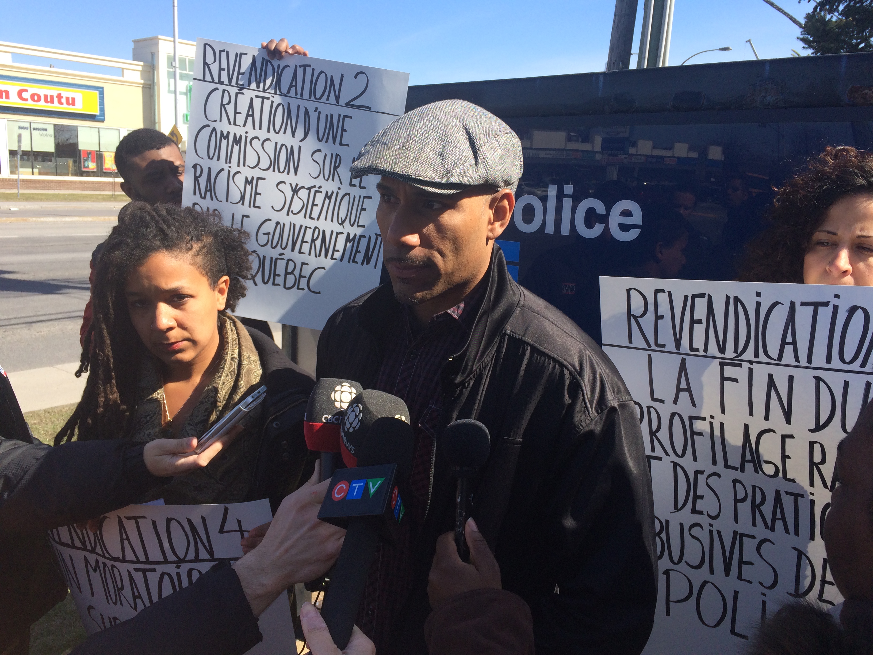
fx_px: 731
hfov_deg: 61.7
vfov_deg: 48.2
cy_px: 328
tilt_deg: -11.2
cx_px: 436
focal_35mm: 29
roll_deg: -1.6
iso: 32
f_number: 2.2
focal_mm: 4.15
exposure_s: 1/1053
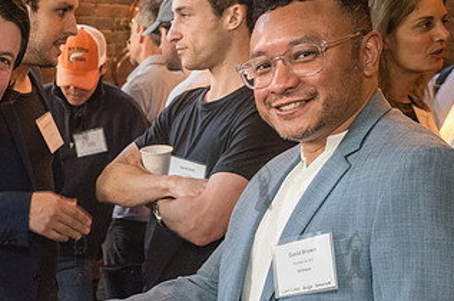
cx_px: 23
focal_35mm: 73
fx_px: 919
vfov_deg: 18.2
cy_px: 294
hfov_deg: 26.6
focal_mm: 35
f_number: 5.6
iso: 4000
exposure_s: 1/200
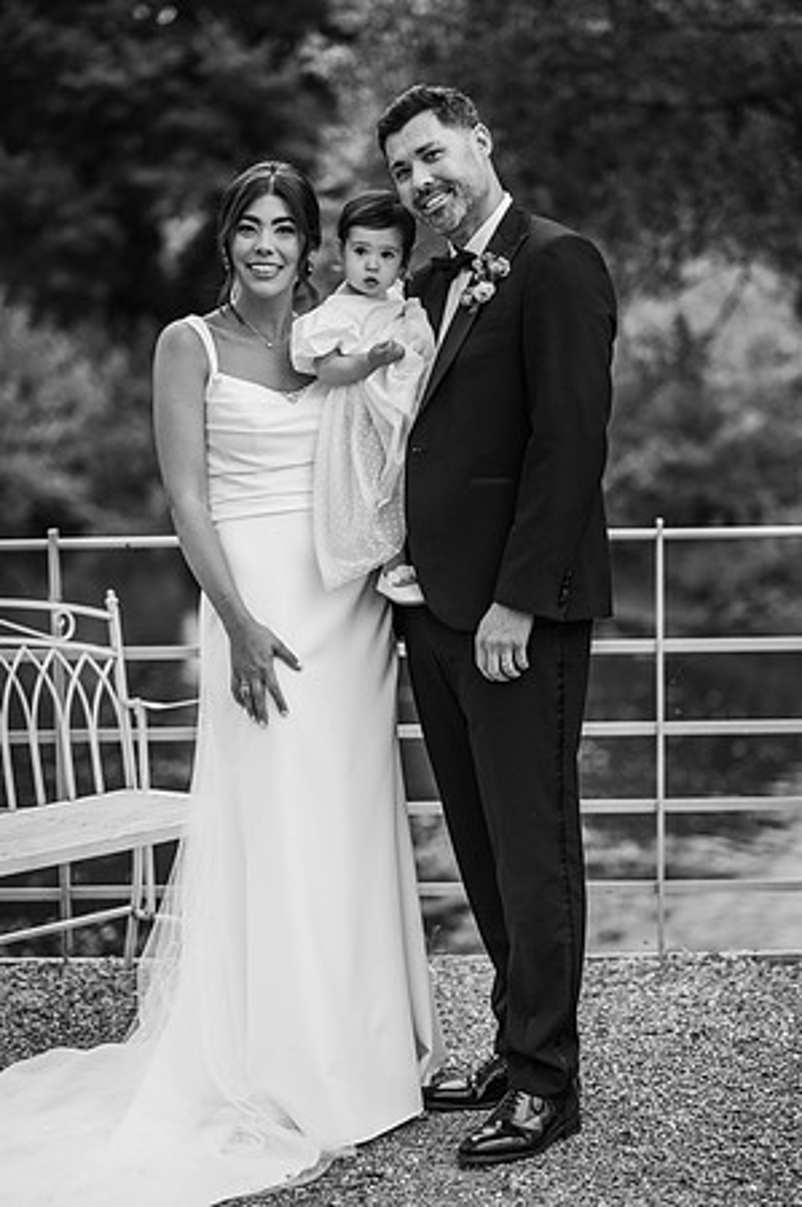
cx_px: 401
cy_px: 604
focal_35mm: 85
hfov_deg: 16.0
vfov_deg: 23.9
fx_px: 2847
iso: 100
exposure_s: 1/1000
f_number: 2.2
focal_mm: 85
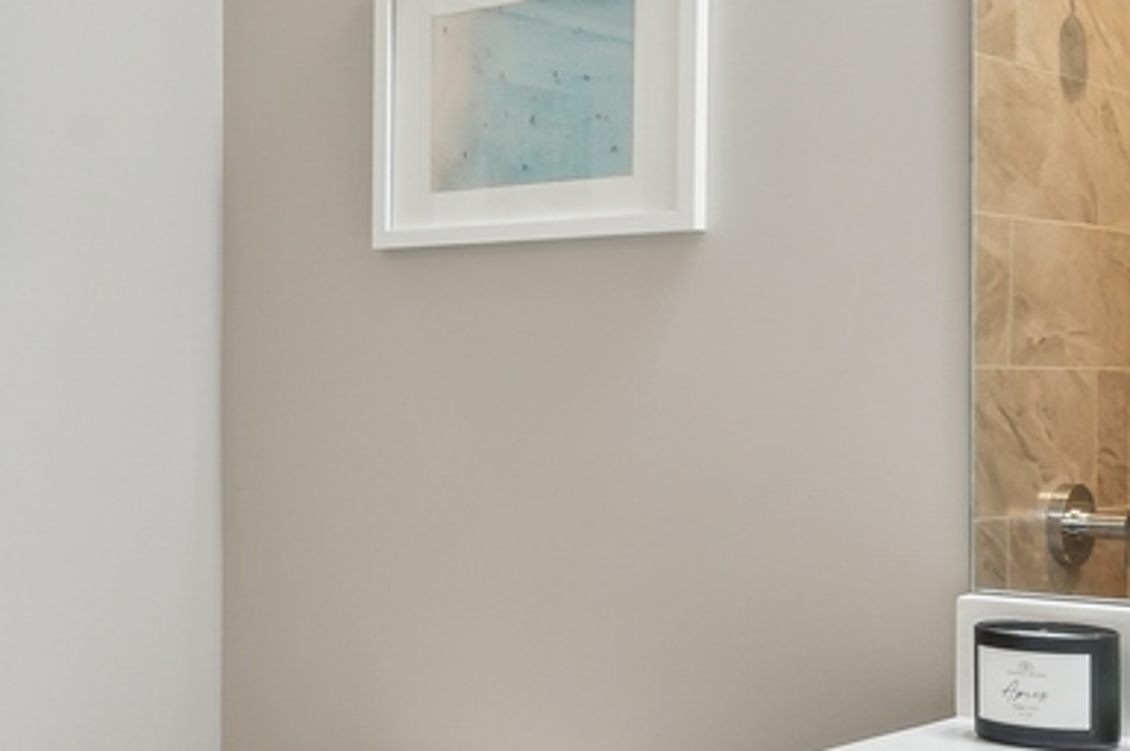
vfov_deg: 22.9
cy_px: 440
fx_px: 1850
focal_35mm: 59
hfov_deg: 31.1
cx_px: -37
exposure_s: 1/5
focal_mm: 14
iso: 100
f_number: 10
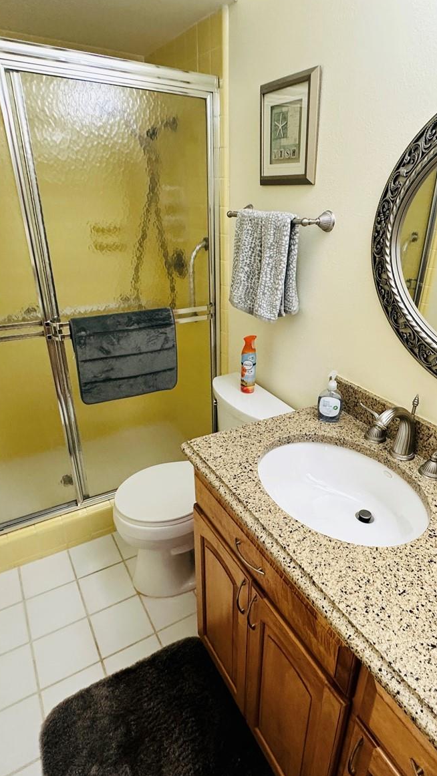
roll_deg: -1.7
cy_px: 394
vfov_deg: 83.8
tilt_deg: -25.0
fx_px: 432
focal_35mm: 21
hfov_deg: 53.3
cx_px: 258
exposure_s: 1/60
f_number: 2.2
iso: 200
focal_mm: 2.22
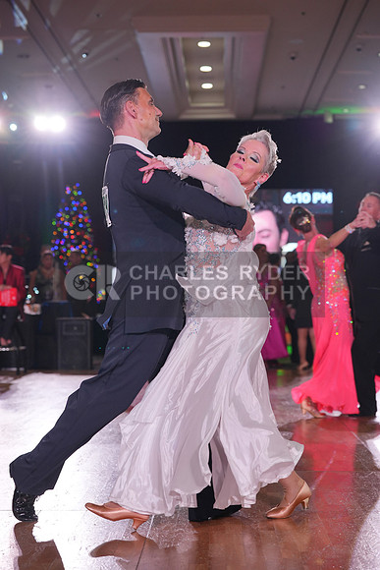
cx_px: 190
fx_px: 1108
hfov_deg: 19.5
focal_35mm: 70
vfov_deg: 28.8
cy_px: 285
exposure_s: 1/500
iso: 1000
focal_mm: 70
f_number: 4
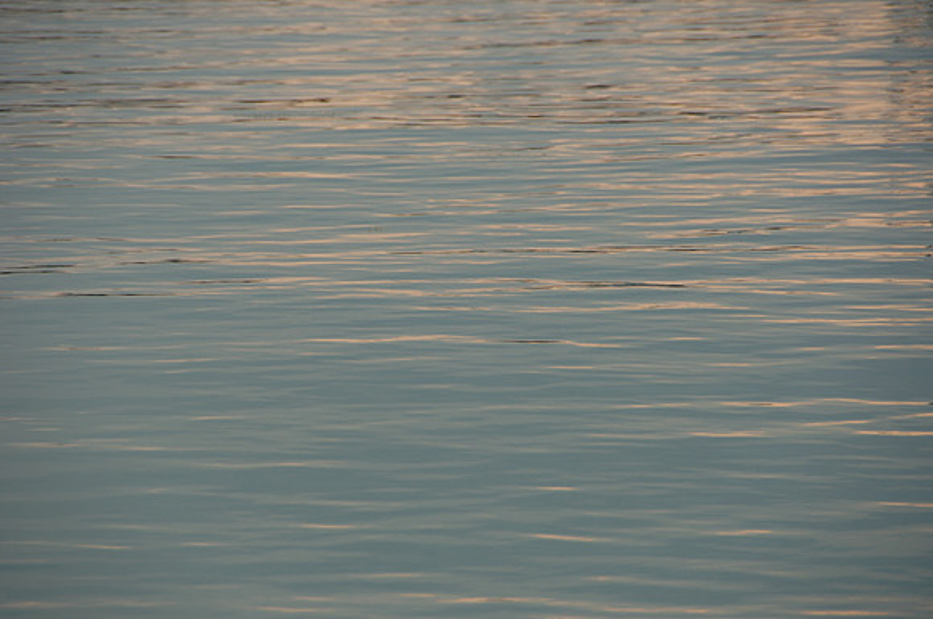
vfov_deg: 4.6
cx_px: 466
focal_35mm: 300
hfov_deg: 6.9
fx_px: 7764
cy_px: 310
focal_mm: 200
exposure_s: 1/160
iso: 200
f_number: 6.3
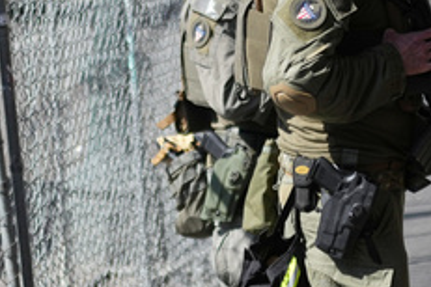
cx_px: 299
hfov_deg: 13.2
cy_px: 334
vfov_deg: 8.8
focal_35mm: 155
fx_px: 1856
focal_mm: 35
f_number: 1.4
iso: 250
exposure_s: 1/12800
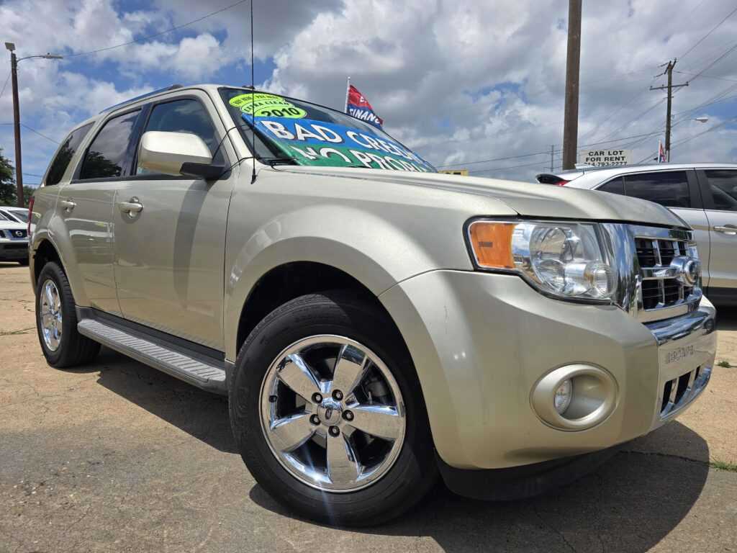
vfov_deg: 58.9
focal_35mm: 23
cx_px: 368
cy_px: 276
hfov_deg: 73.9
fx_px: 490
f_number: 1.7
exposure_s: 1/1461
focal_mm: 6.3
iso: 12
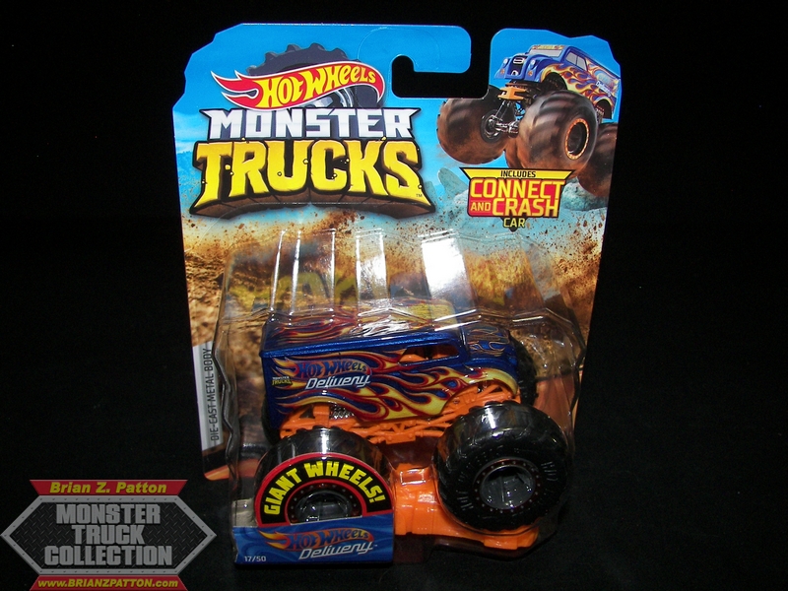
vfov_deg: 39.7
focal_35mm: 36
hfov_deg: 51.4
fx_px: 820
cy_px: 296
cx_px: 394
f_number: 2.8
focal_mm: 6
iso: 100
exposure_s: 1/30
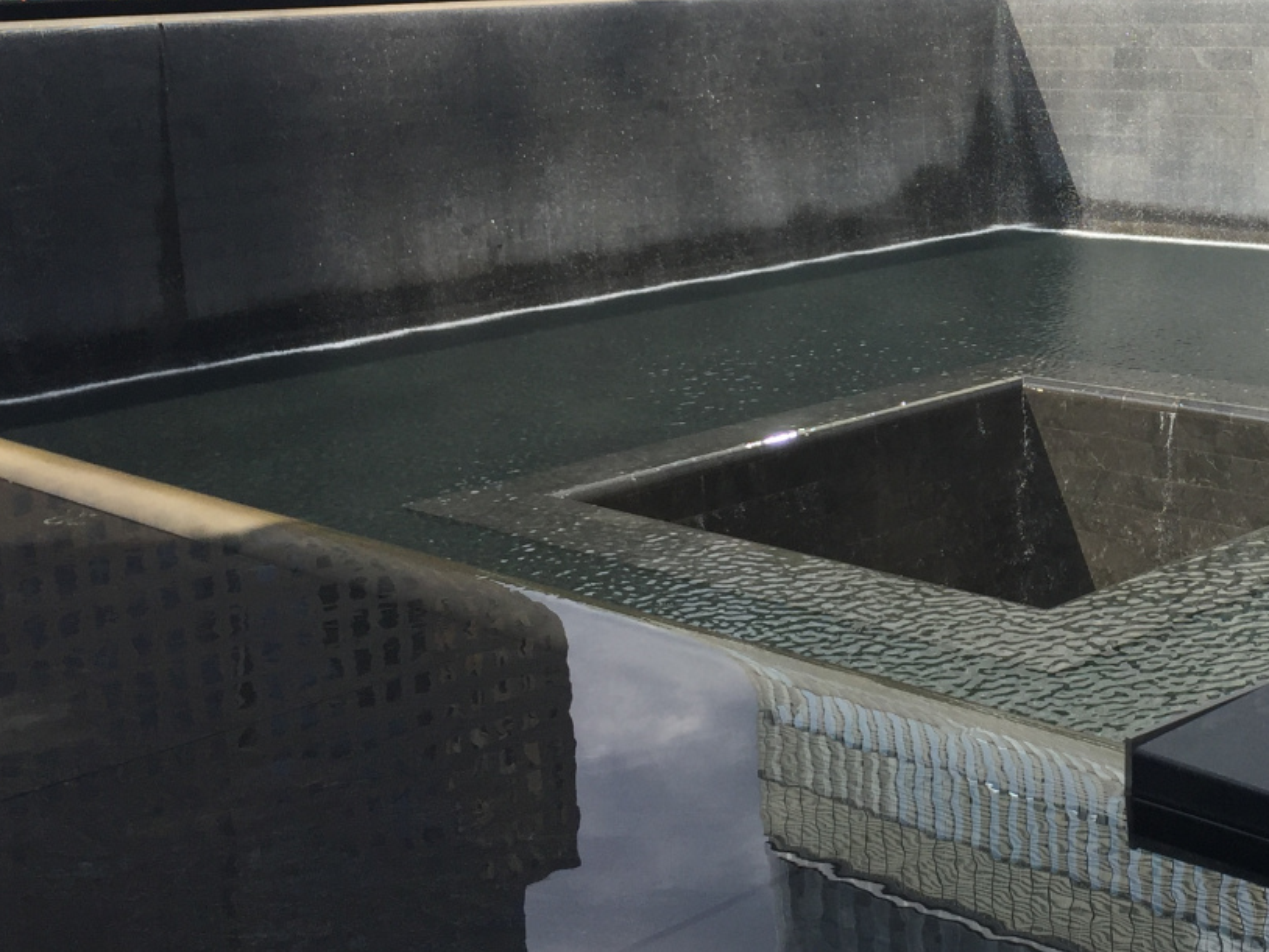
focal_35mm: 57
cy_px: 232
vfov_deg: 25.4
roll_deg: +1.6
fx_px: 2090
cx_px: 1175
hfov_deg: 31.9
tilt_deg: -6.9
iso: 32
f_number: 2.2
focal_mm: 4.15
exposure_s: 1/1236
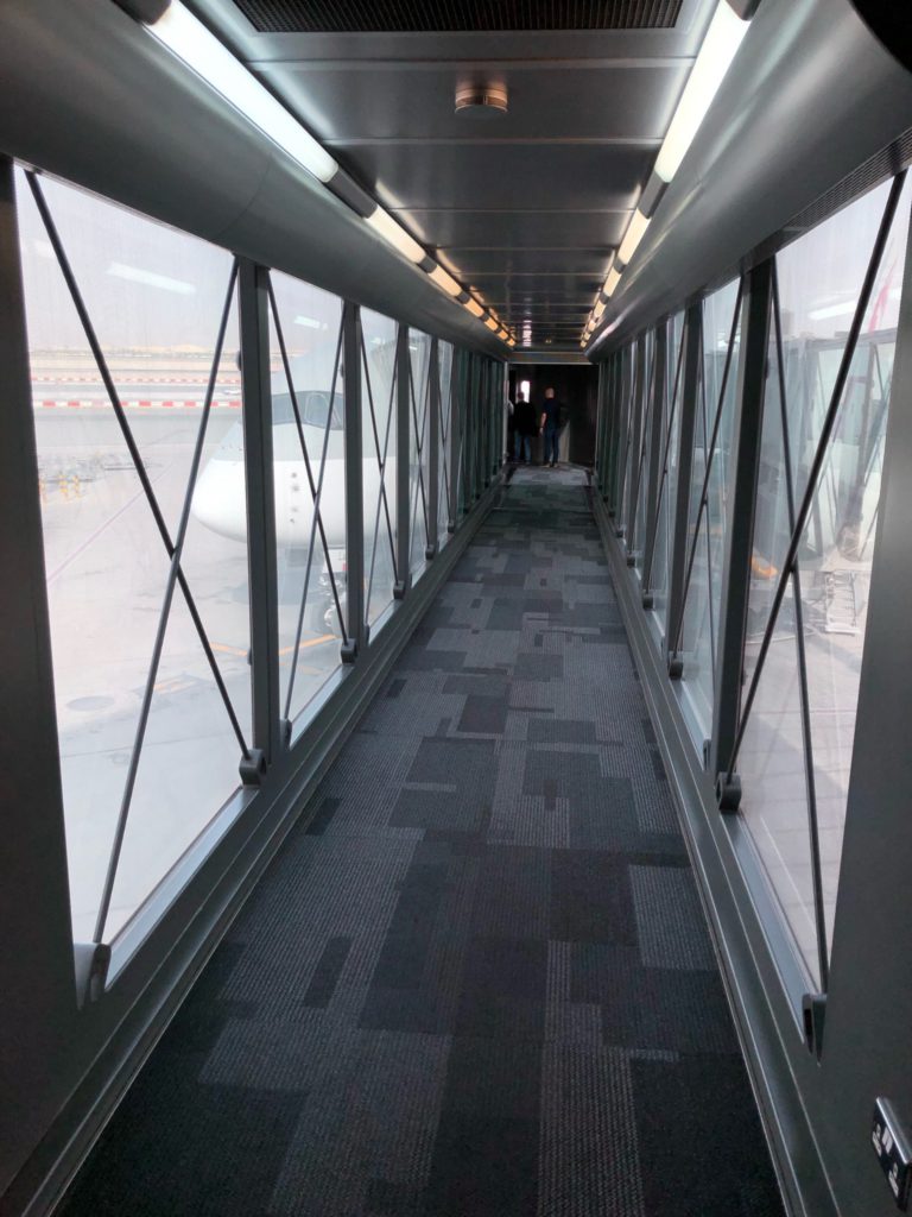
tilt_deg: -13.0
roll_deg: +0.4
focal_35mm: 28
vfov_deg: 63.4
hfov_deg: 49.7
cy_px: 608
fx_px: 984
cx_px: 456
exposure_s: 1/414
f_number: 1.8
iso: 20
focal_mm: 4
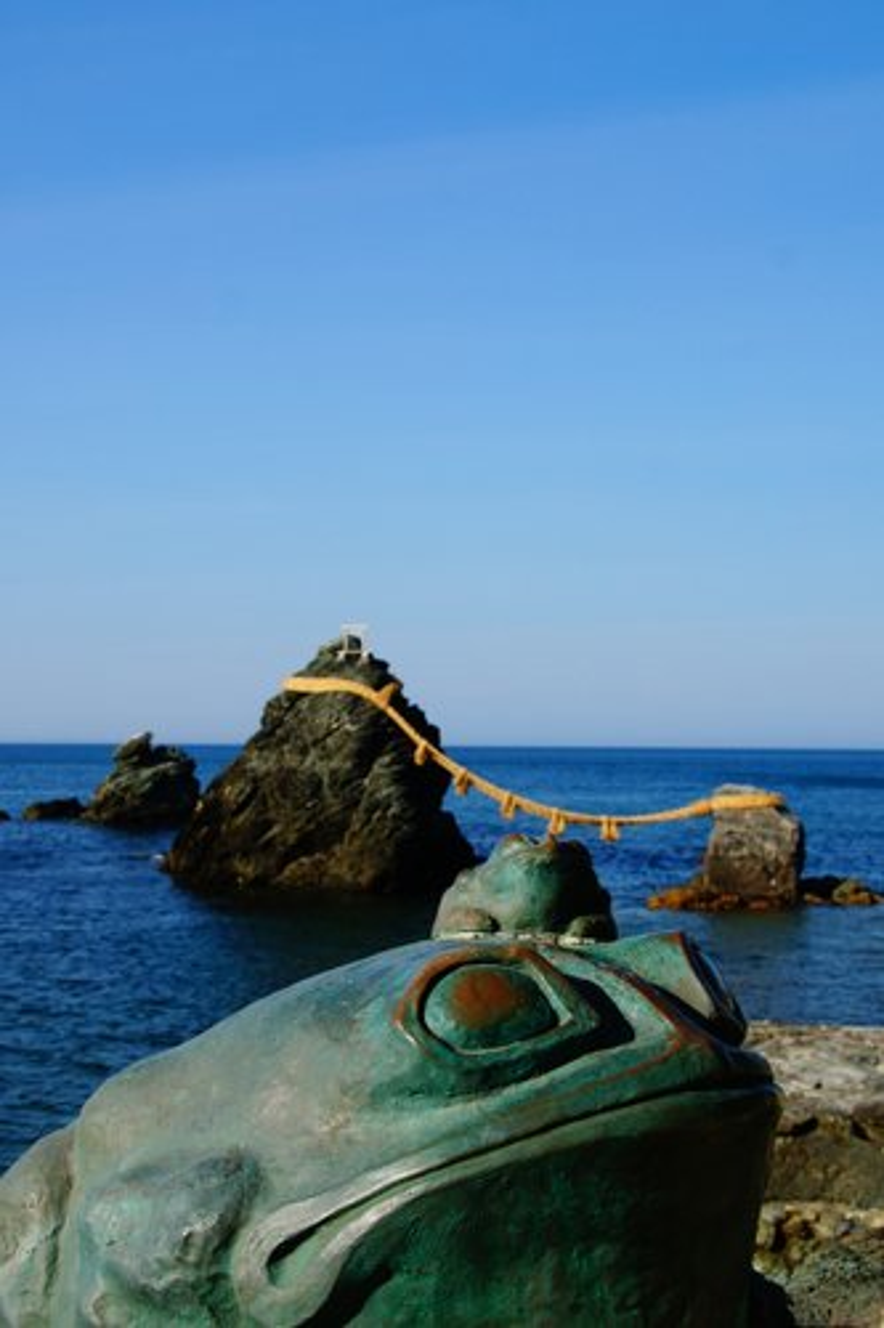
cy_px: 664
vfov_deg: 43.6
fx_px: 1659
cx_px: 442
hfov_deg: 29.8
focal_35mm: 45
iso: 200
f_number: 8
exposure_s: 1/640
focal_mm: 30
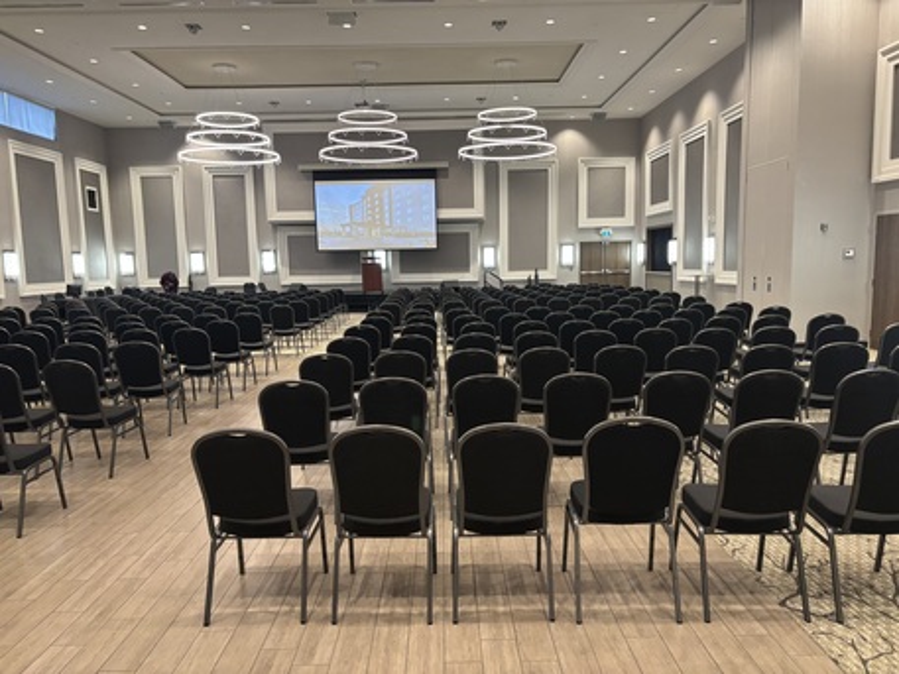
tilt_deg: -6.7
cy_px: 337
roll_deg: +1.1
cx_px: 450
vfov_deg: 53.1
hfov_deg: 67.3
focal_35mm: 26
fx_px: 675
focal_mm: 5.96
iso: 320
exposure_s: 1/60
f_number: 1.6
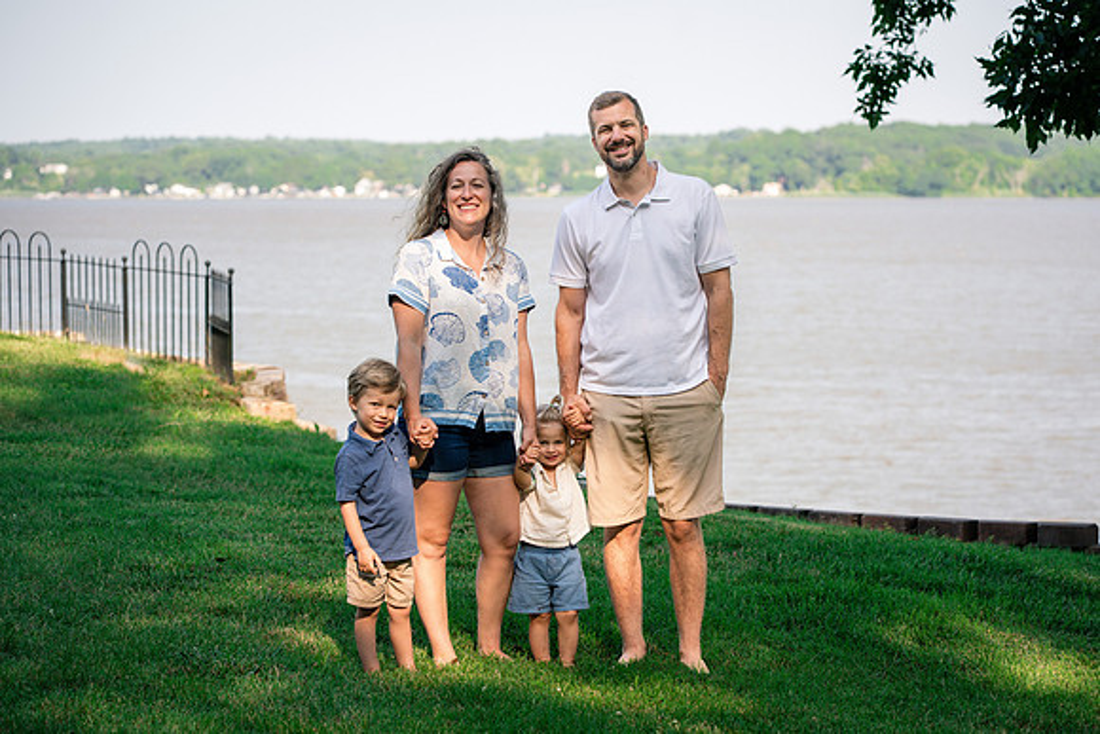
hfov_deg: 21.9
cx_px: 602
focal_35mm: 93
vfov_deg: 14.7
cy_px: 396
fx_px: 2844
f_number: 4
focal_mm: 85
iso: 400
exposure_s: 1/800
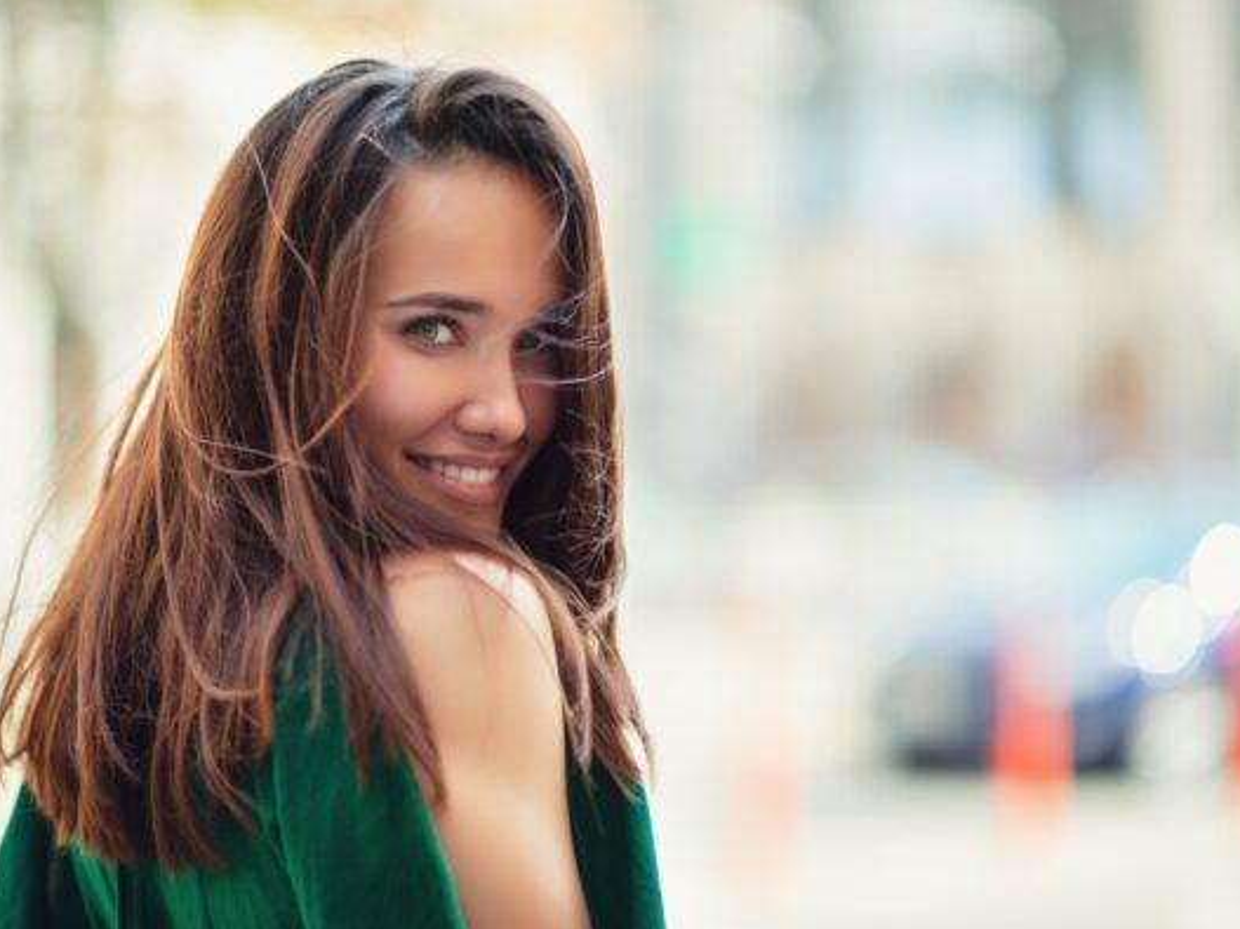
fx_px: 3331
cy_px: 463
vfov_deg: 15.9
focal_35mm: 93
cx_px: 581
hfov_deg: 21.1
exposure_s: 1/800
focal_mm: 85
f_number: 1.8
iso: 125
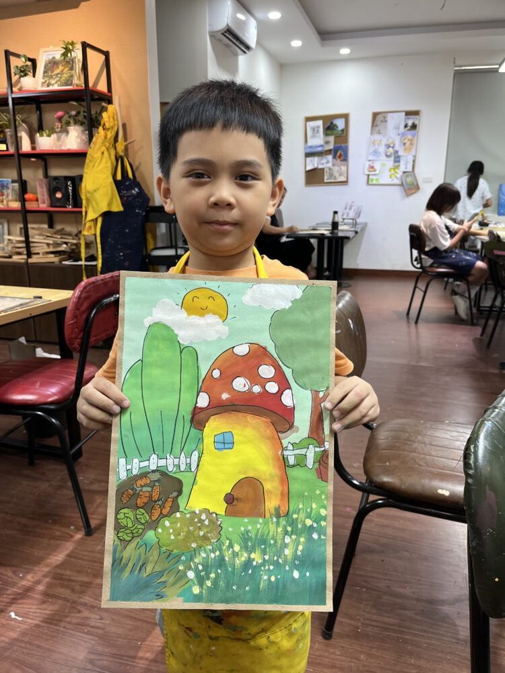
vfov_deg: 67.3
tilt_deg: -16.1
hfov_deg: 53.1
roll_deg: +1.4
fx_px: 506
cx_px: 252
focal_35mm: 26
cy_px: 336
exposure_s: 1/100
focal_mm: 5.1
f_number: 1.6
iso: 100
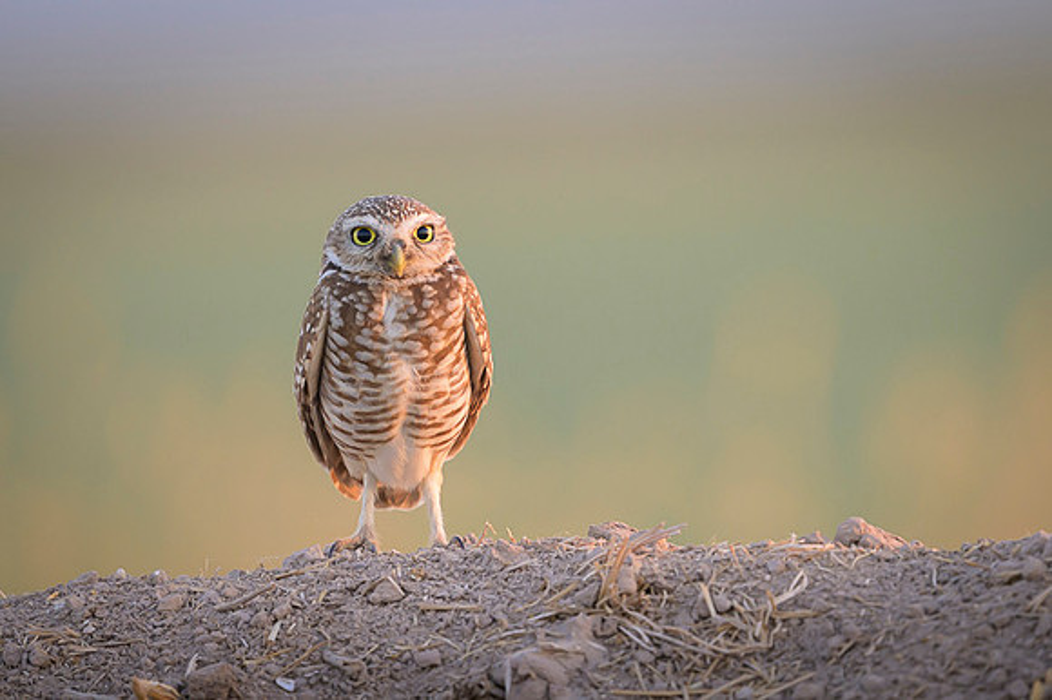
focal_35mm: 1123
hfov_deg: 1.8
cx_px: 584
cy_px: 233
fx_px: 32805
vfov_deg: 1.2
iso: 640
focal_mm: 560
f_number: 4
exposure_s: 1/250
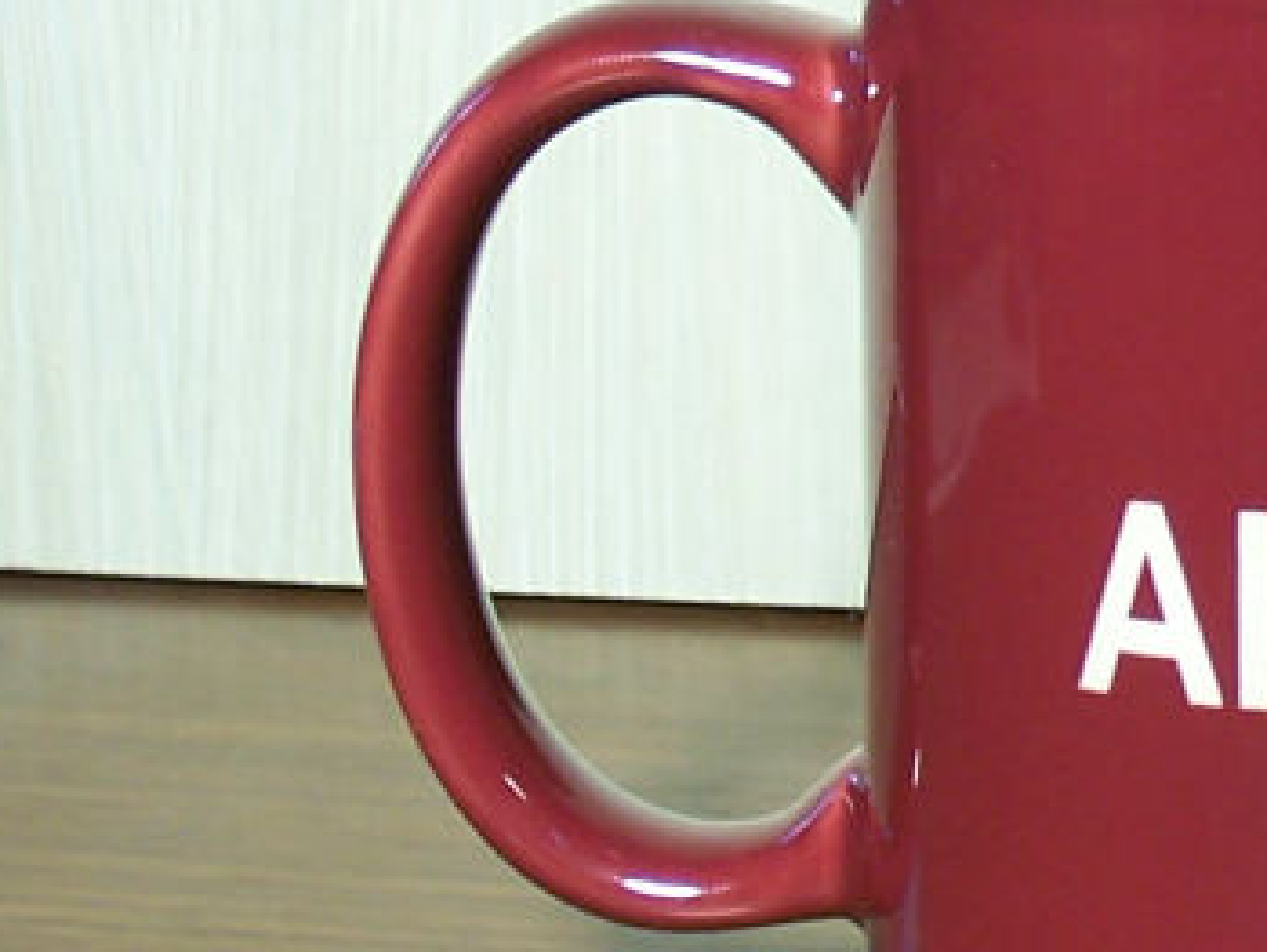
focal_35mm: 241
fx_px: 8824
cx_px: 2084
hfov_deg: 8.0
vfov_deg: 6.2
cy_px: -15
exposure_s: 1/250
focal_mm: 10.8
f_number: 4
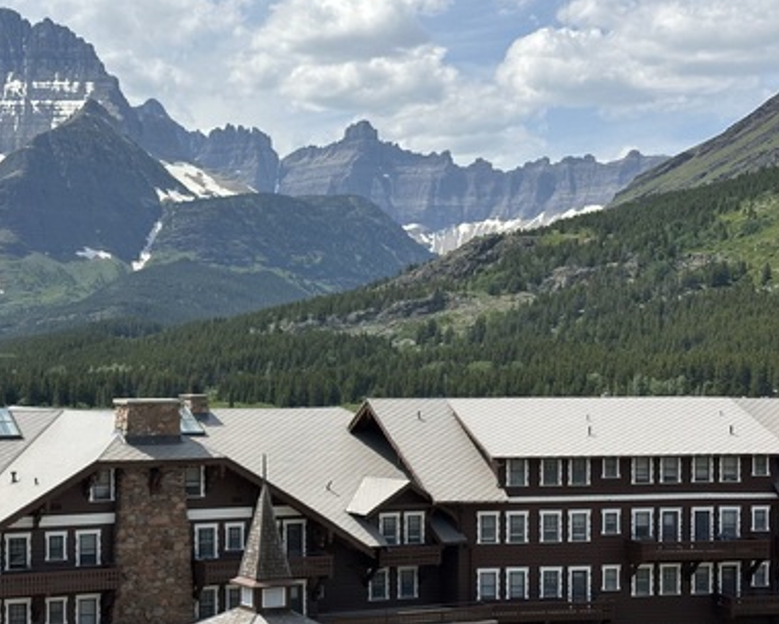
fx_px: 1591
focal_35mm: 69
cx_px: 242
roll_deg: -0.5
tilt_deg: -2.4
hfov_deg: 27.3
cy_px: 413
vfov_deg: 22.1
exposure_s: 1/3367
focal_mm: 6.86
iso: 64
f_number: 1.78
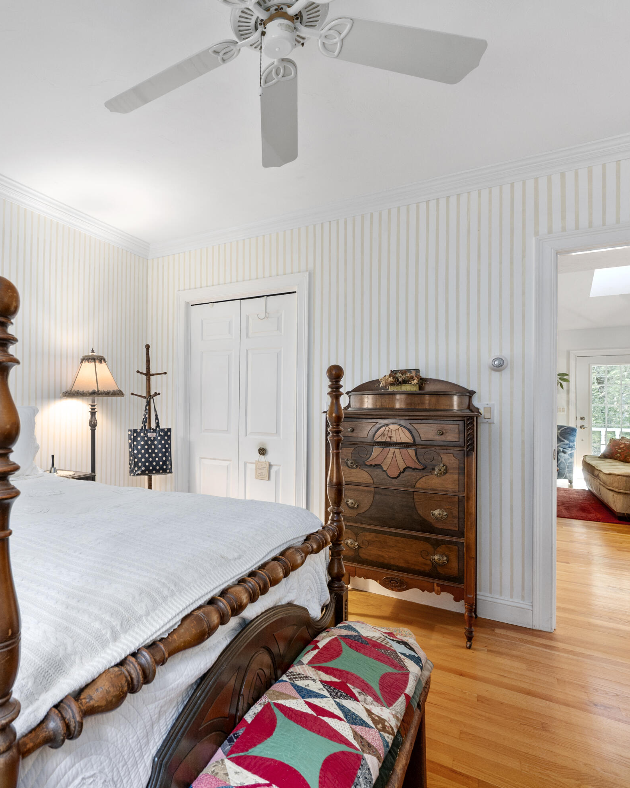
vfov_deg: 80.4
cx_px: 170
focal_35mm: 20
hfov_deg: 64.7
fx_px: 466
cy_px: 397
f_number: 8
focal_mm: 14
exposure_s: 1/5
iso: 400
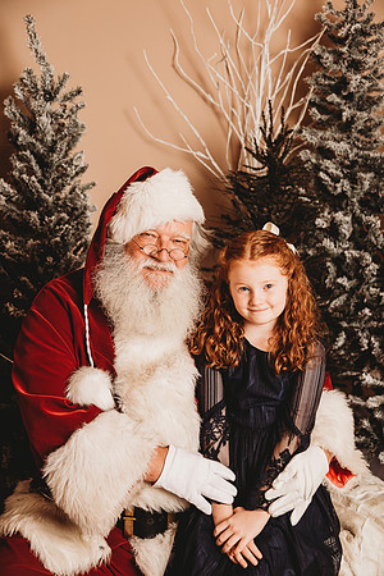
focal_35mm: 50
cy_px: 288
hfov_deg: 27.0
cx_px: 192
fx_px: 800
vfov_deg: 39.6
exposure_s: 1/160
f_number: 4
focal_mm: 50
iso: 100
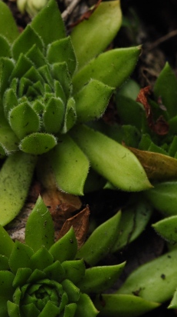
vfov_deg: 8.3
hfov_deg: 4.7
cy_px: 149
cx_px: 154
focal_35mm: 260
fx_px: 2175
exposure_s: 1/160
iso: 400
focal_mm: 85
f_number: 6.3
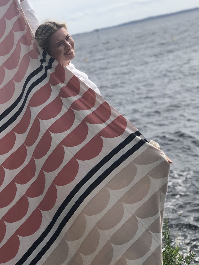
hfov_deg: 19.3
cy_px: 114
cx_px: 66
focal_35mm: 76
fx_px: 583
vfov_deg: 25.6
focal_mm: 6
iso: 16
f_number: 2.4
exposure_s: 1/1548
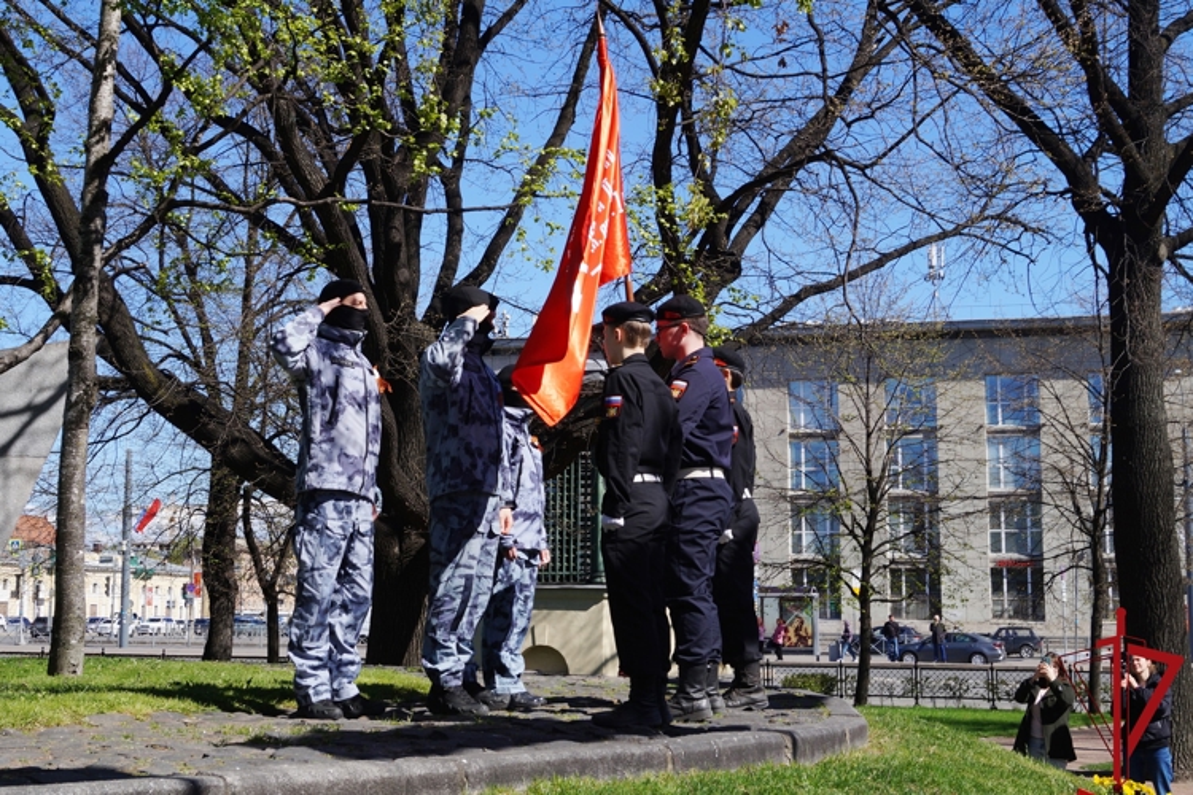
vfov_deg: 29.9
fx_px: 1491
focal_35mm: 45
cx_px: 596
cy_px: 398
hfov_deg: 43.6
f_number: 11
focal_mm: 30
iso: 100
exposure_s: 1/160
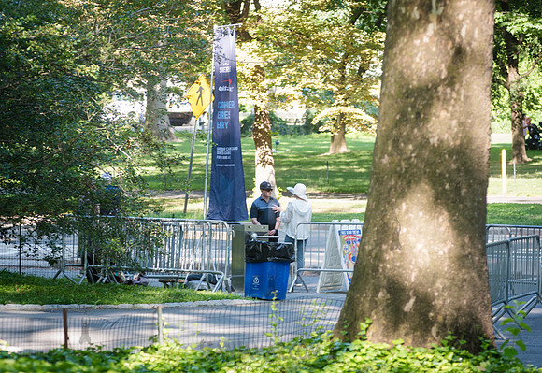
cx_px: 219
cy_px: 187
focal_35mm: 171
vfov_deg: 8.2
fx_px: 2604
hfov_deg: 11.9
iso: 160
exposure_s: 1/80
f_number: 4
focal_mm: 145
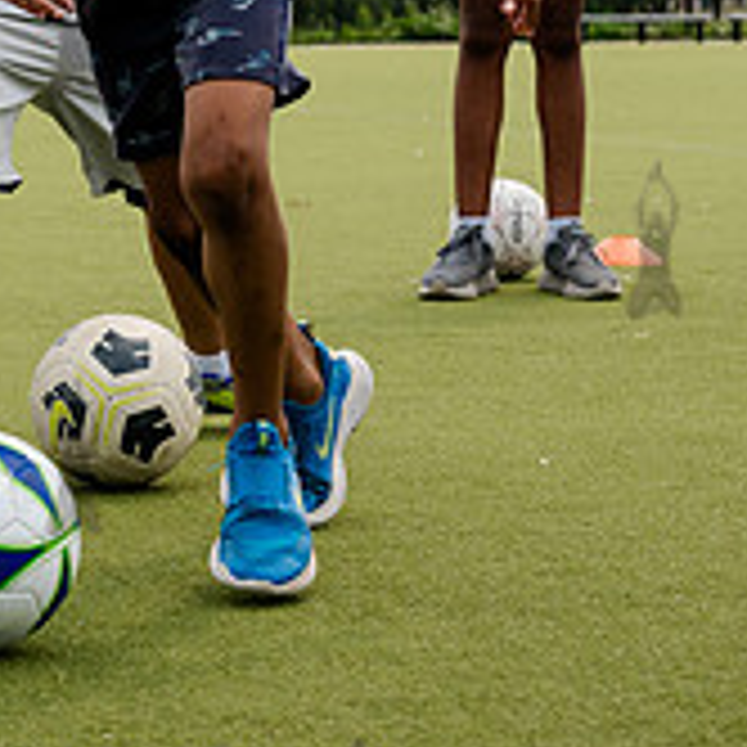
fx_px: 3760
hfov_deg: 11.3
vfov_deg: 11.2
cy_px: 20
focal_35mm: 154
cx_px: 72
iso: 250
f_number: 4
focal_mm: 52
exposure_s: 1/1600
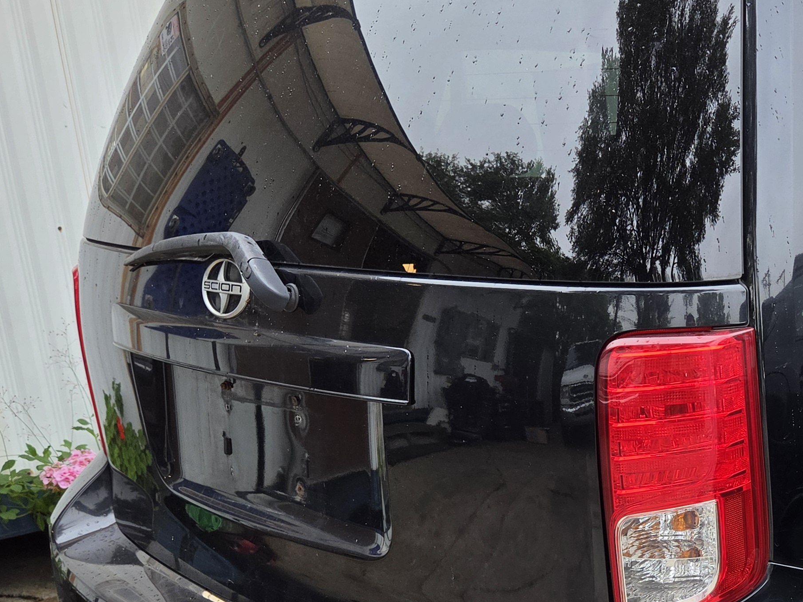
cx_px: 747
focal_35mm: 51
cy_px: 468
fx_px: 1183
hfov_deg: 35.0
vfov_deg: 28.1
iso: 100
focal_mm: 5.4
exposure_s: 1/180
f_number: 1.8
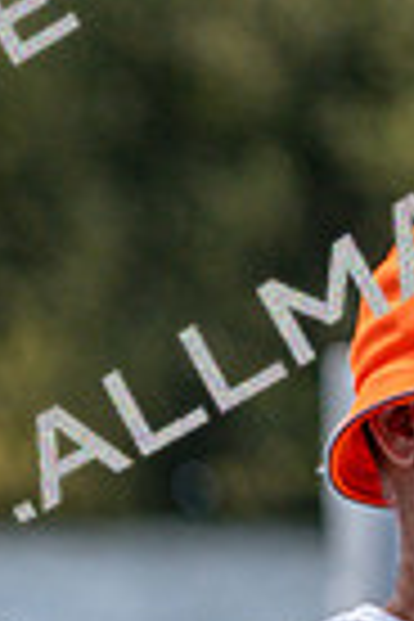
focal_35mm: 1328
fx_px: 22906
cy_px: 794
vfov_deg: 1.6
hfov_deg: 1.0
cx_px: -720
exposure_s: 1/2000
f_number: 6.3
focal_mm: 315
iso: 320
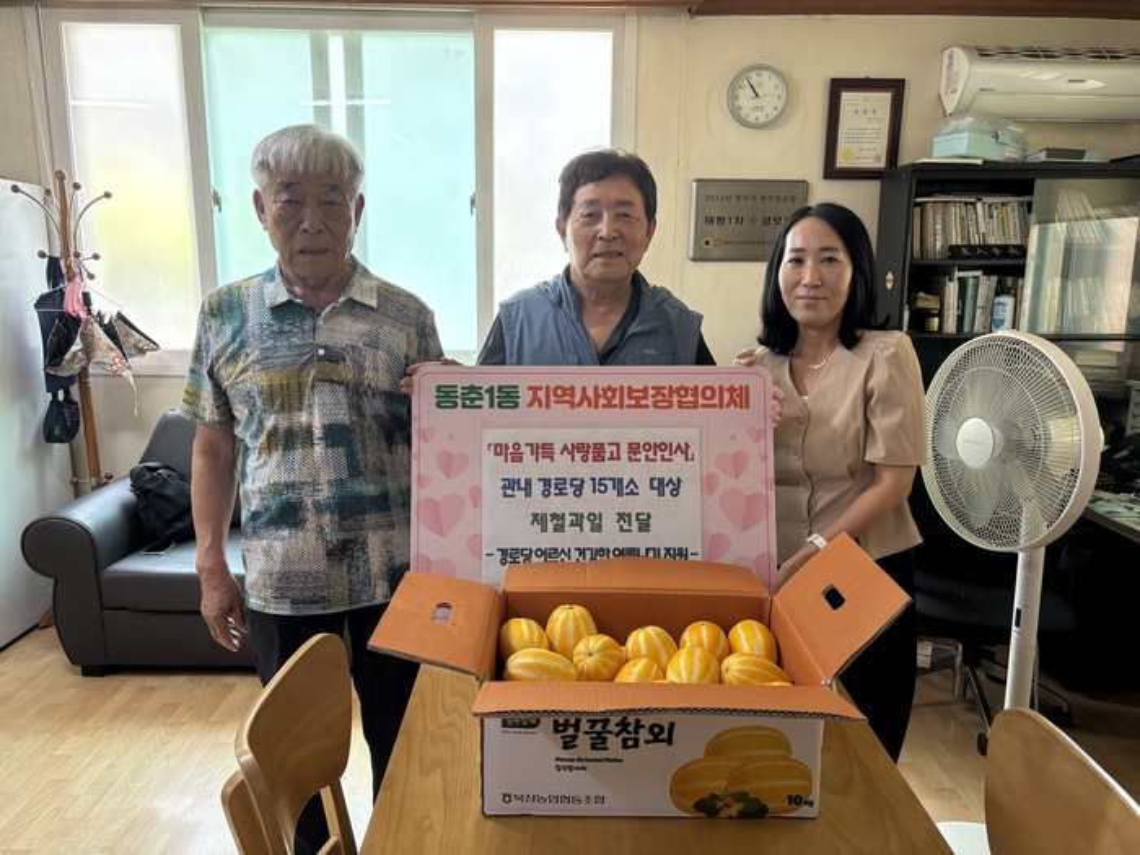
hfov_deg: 67.3
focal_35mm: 26
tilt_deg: -11.7
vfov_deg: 53.1
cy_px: 428
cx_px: 570
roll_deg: -0.5
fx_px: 856
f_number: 1.6
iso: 125
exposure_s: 1/63
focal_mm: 5.96
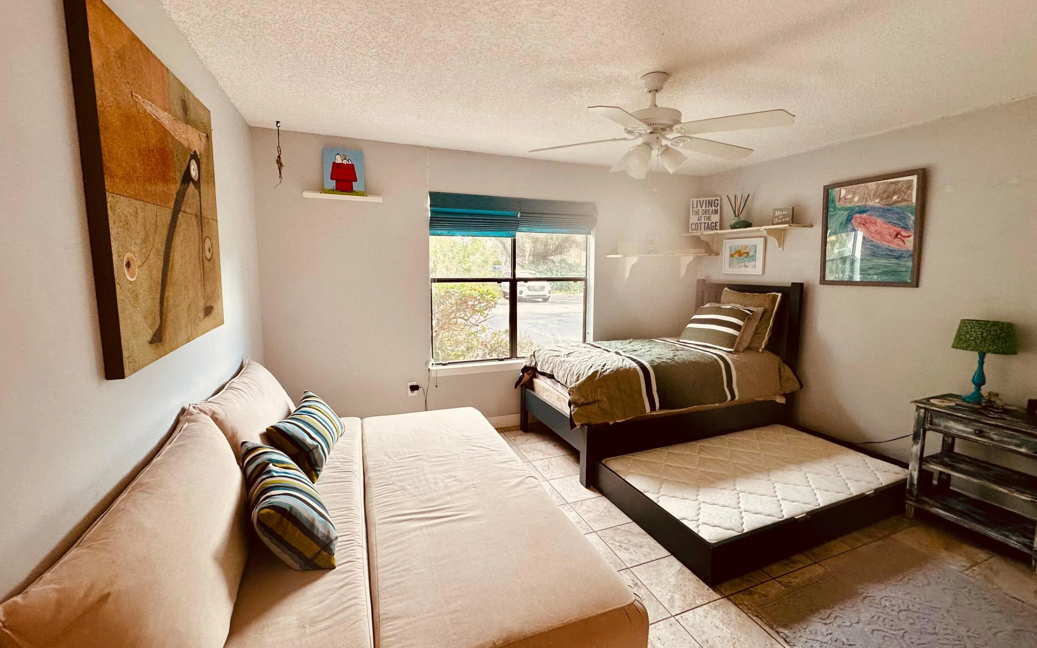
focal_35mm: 15
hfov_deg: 101.5
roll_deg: -0.8
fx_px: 424
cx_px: 515
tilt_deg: -6.2
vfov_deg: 74.8
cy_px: 309
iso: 100
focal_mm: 2.22
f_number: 2.2
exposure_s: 1/120
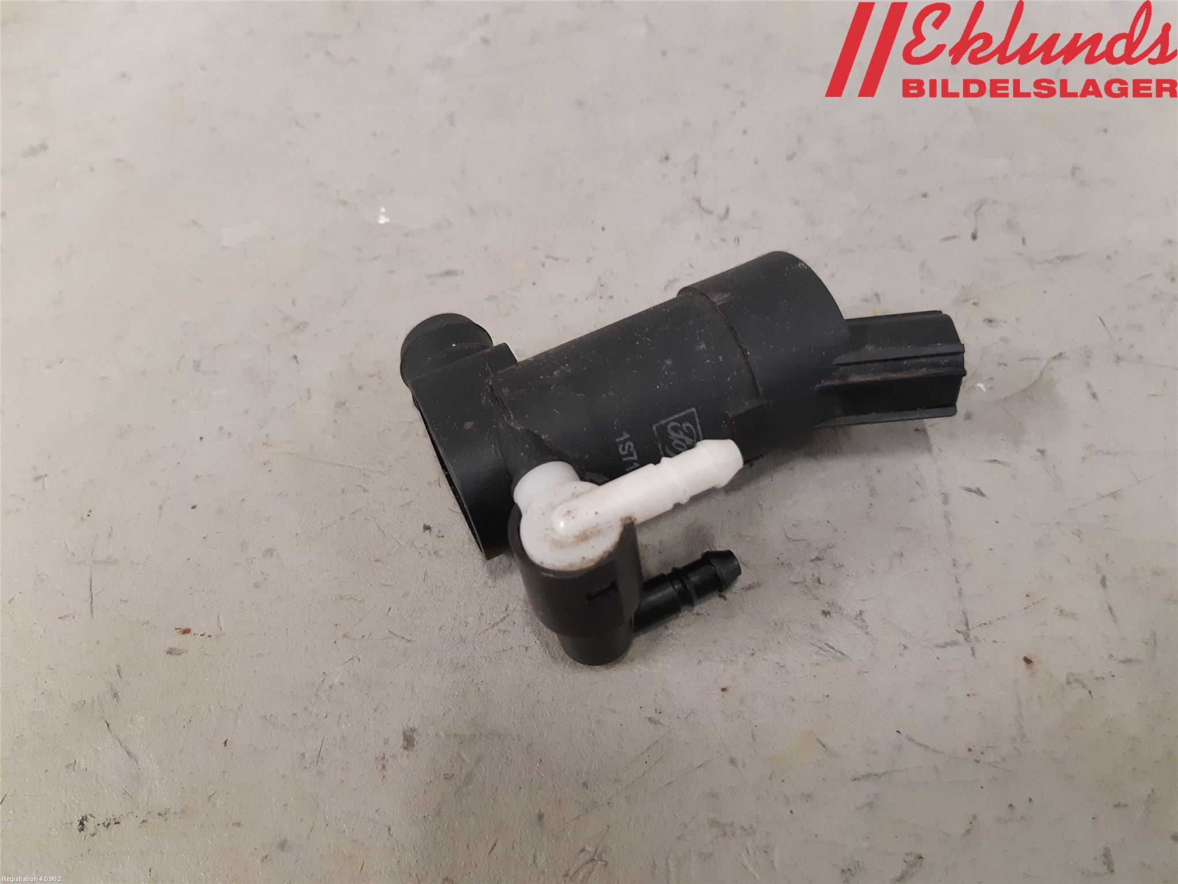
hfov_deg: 67.3
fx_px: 885
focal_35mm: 26
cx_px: 589
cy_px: 442
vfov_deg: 53.1
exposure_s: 1/50
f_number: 1.7
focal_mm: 3.93
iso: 250
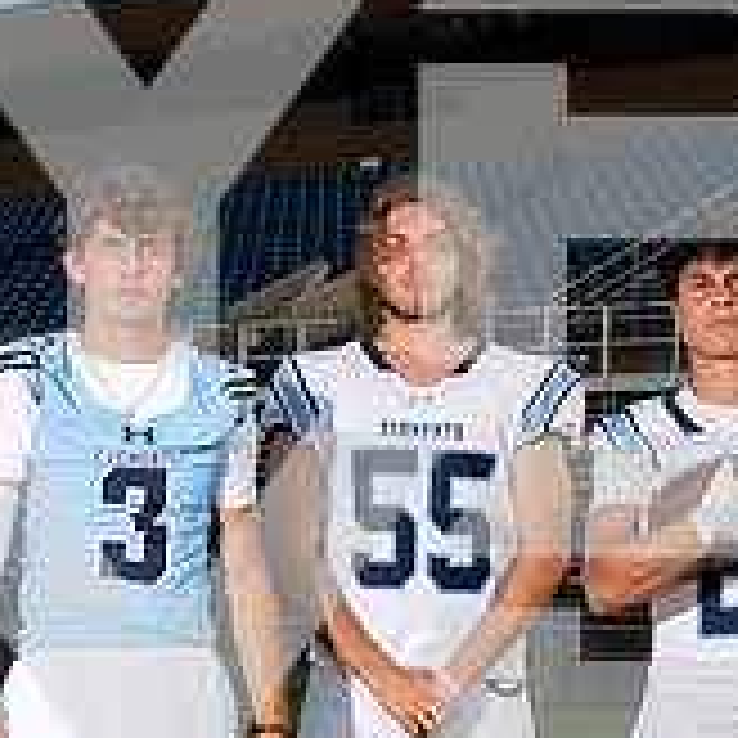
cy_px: 673
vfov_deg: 16.8
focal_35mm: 102
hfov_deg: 17.1
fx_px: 2460
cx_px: 346
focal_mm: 34
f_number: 7.1
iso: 160
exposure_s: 1/320
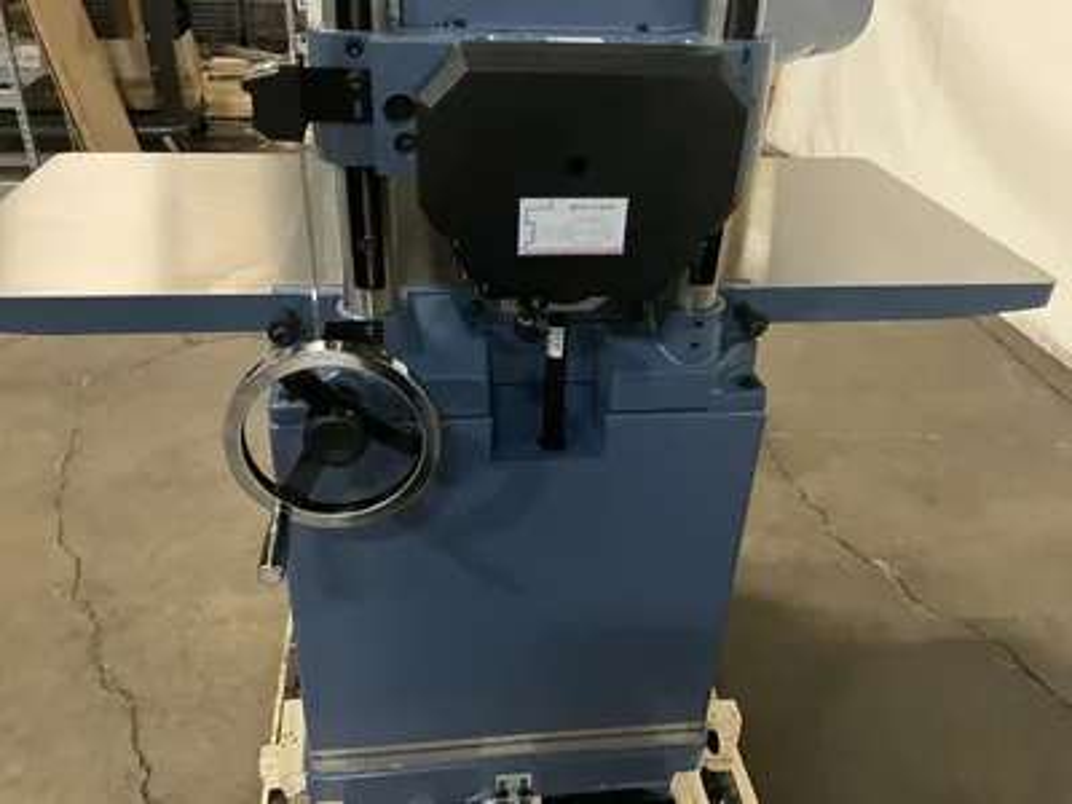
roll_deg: -1.1
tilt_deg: -31.5
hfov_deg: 61.7
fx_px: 898
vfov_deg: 48.2
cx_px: 536
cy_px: 402
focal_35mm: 29
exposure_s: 1/47
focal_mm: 3
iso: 320
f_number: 1.8
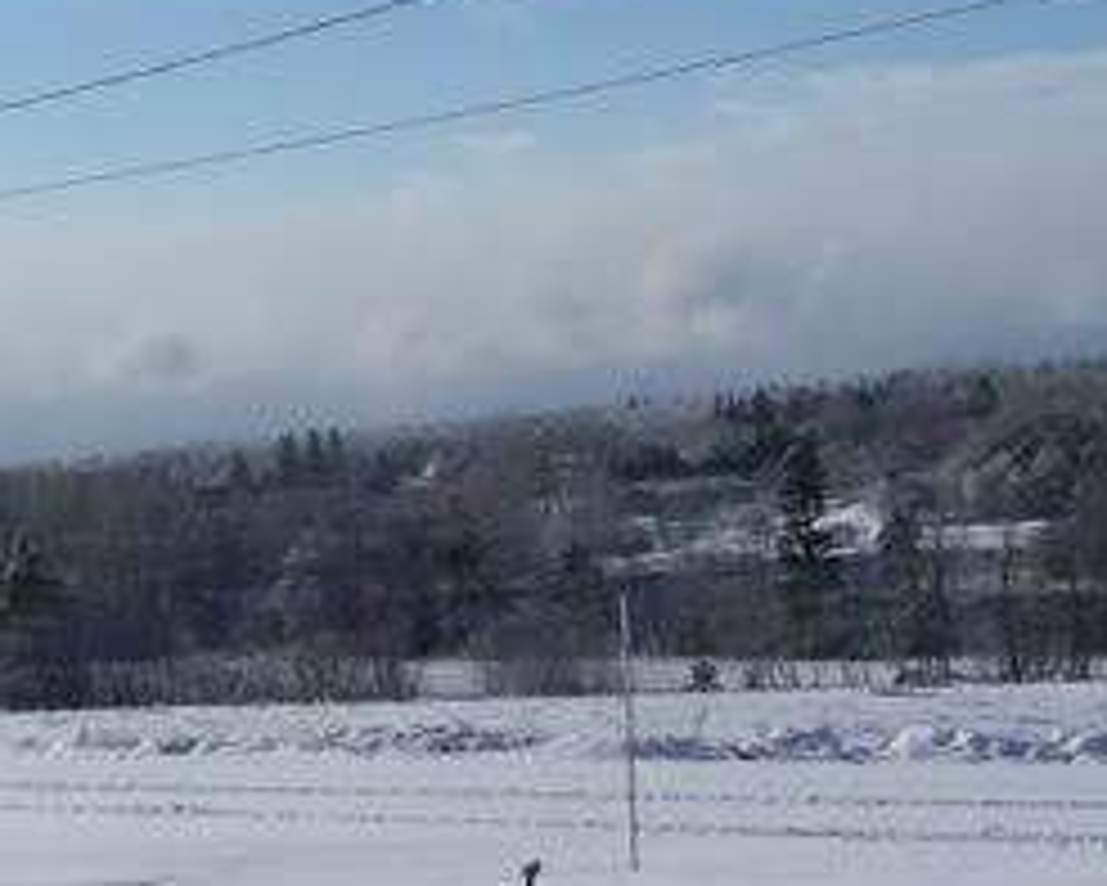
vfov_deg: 14.2
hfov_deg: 17.5
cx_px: 140
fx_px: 3540
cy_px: 279
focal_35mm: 108
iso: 80
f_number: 4.8
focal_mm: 5.6
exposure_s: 1/1500
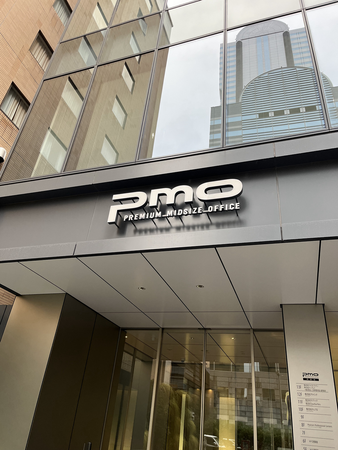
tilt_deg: +31.6
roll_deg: -2.5
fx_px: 338
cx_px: 169
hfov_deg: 53.1
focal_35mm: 26
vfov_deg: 67.3
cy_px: 225
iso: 125
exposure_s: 1/121
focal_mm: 5.1
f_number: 1.6
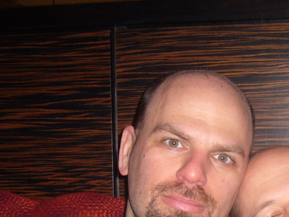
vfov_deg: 16.4
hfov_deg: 22.1
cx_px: 243
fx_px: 727
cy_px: 247
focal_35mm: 87
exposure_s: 1/60
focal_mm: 5.8
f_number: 2.8
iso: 100
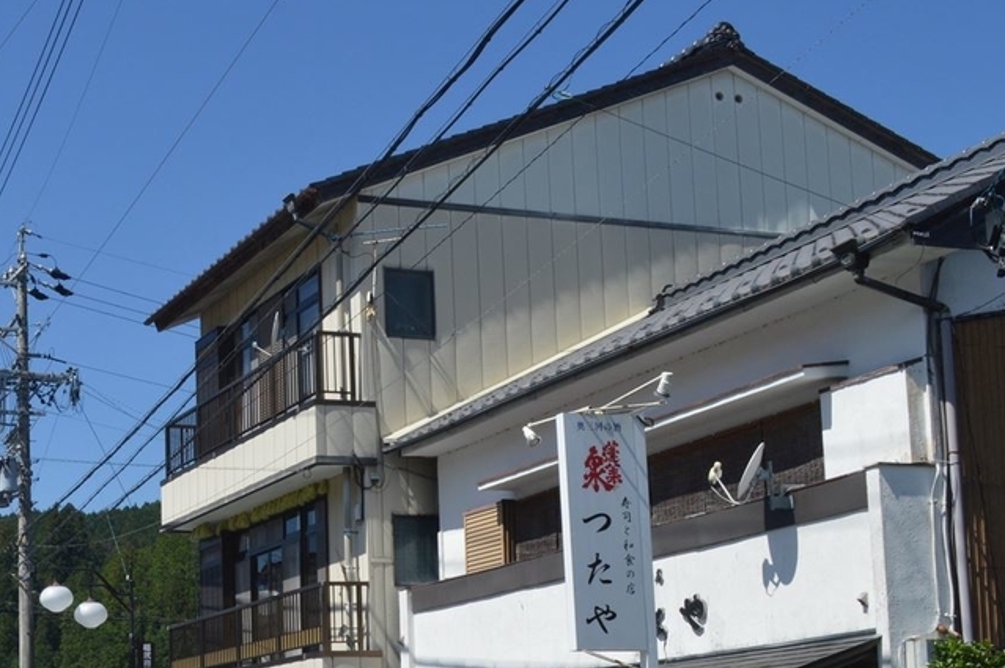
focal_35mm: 62
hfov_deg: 30.7
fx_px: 1729
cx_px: 69
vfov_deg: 21.5
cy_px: 585
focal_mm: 22
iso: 400
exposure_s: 1/500
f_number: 11
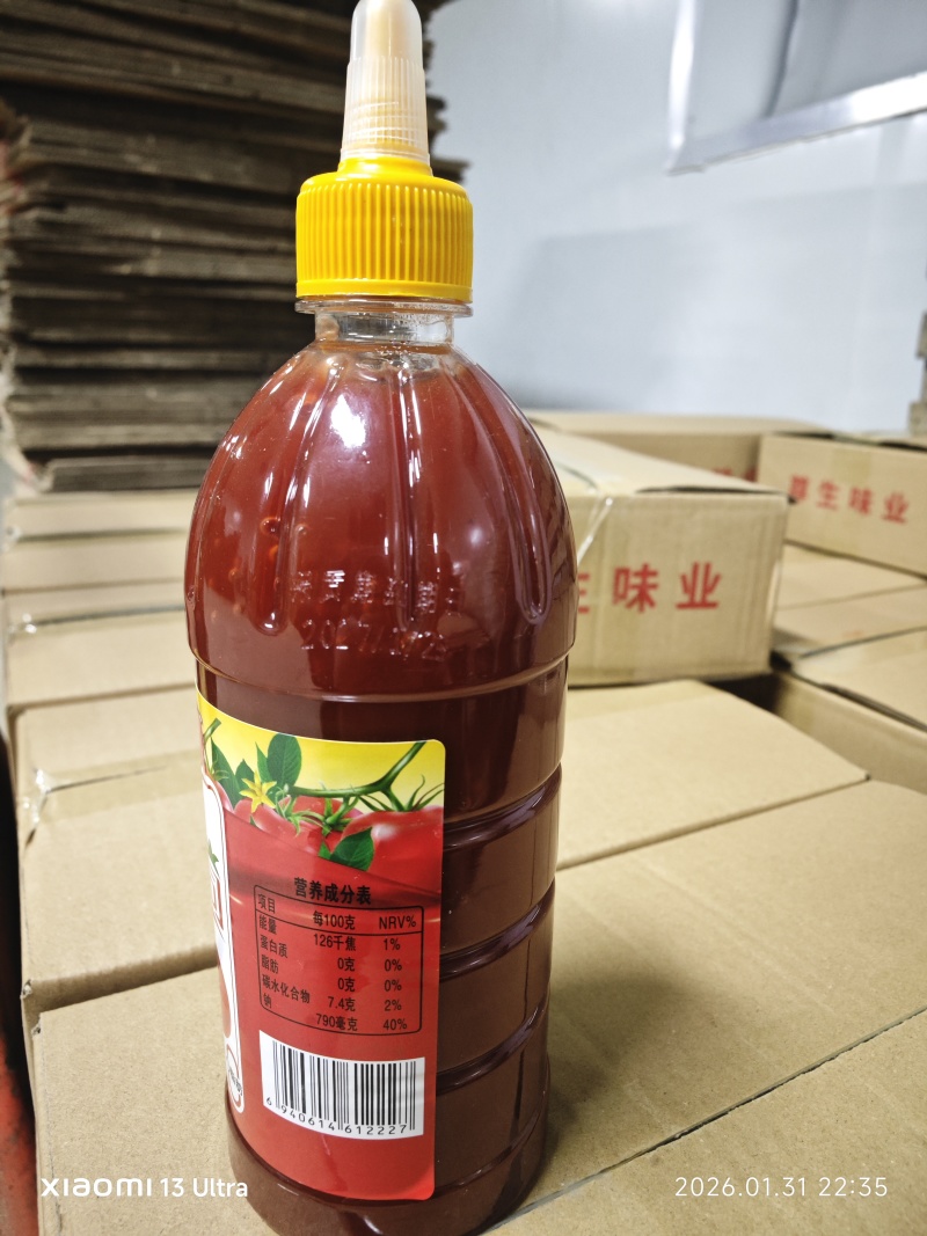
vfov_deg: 73.9
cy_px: 618
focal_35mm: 23
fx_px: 821
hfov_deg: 58.9
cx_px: 464
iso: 6400
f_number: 4
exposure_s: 1/25
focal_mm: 8.7
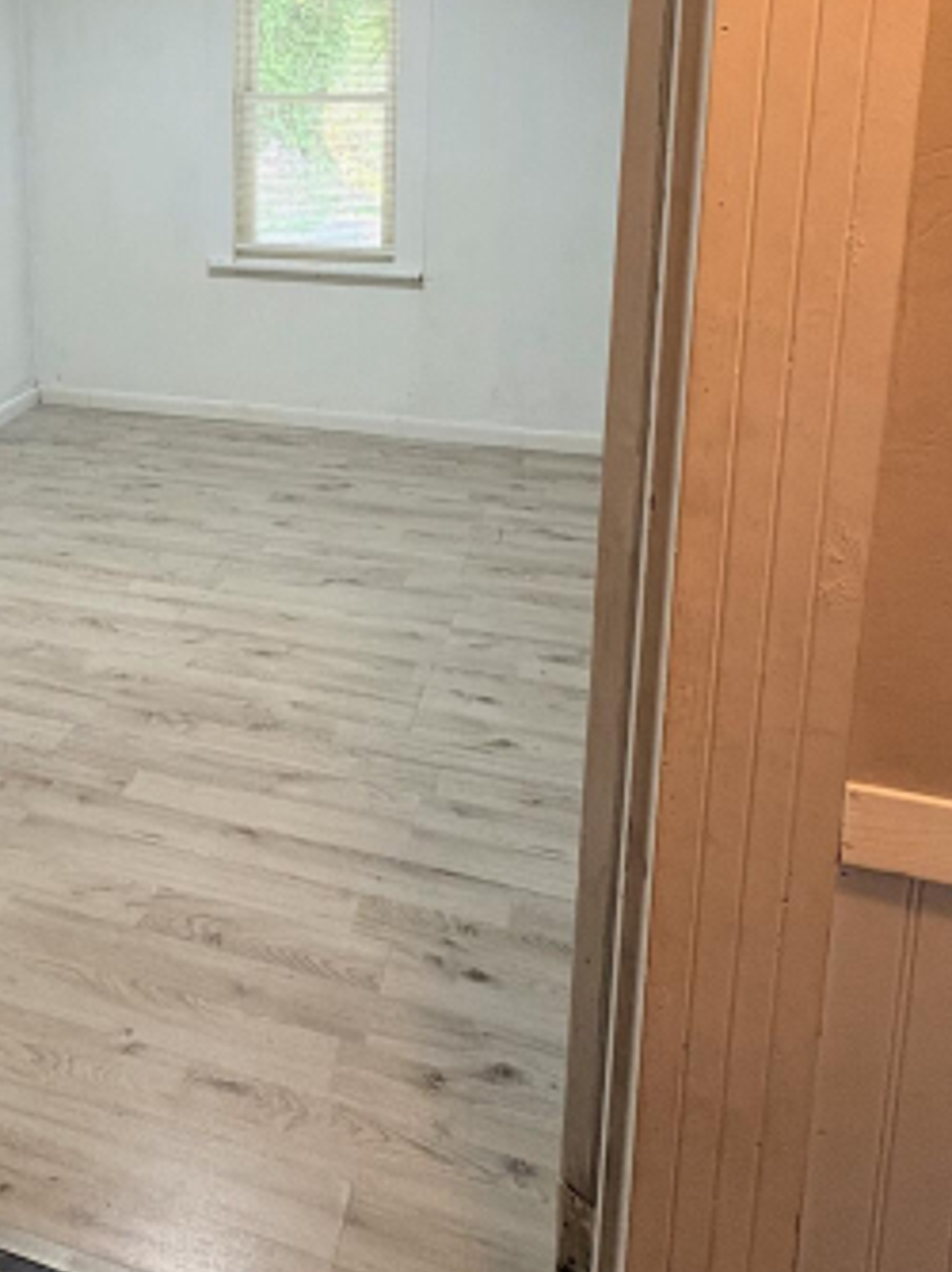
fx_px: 1028
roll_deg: -0.1
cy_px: 284
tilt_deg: -8.7
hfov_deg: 48.3
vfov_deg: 59.3
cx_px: 274
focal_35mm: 28
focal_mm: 2.22
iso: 250
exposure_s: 1/60
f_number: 2.2
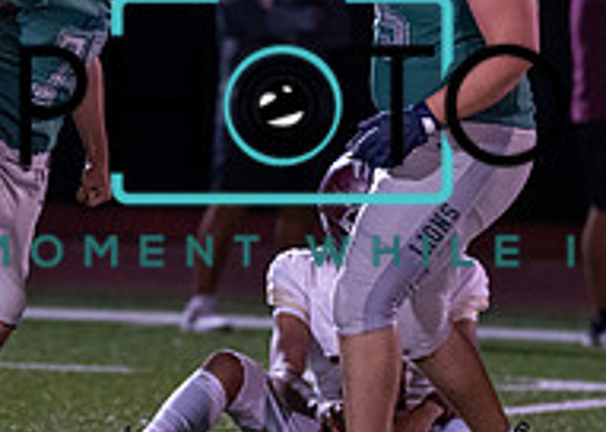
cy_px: 152
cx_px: 24
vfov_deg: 1.9
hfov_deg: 2.6
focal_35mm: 771
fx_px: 13256
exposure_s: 1/1000
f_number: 2.8
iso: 2500
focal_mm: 200
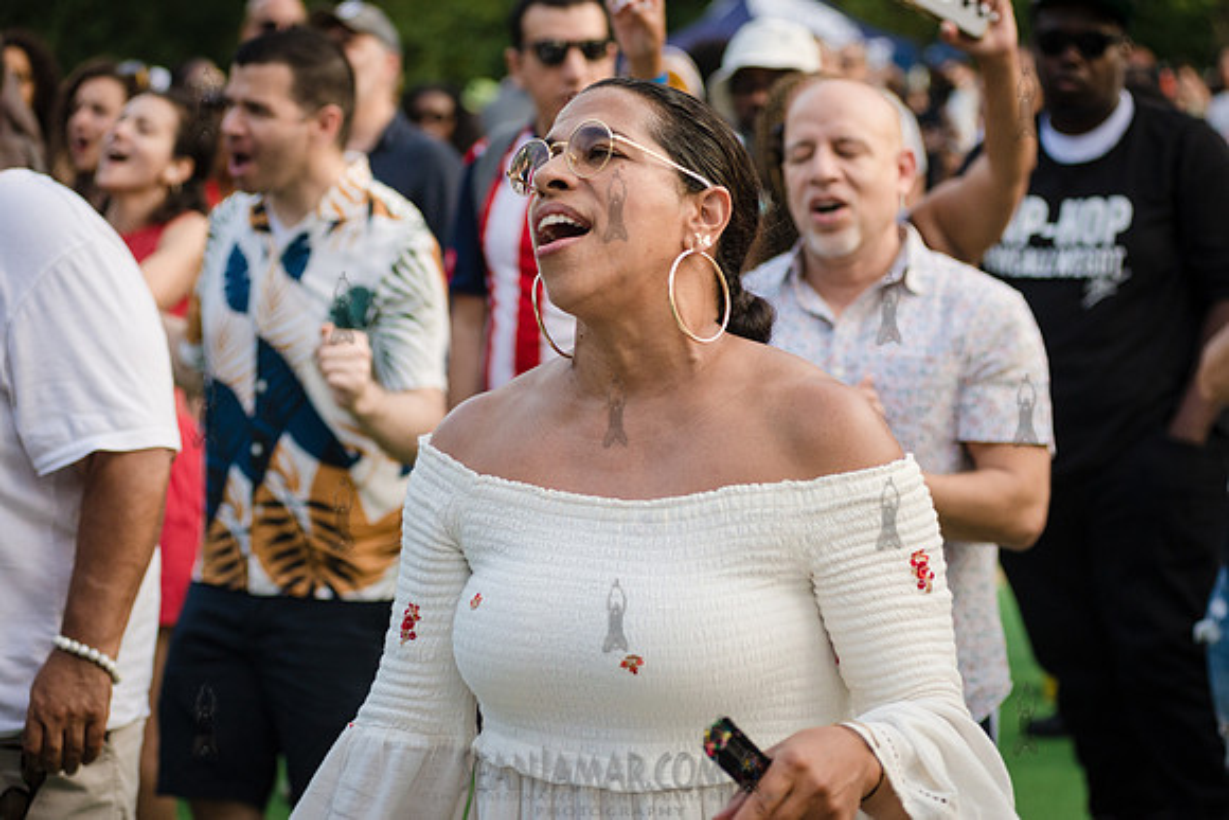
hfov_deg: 25.4
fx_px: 2732
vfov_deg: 17.1
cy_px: 410
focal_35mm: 80
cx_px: 614
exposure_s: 1/640
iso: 1000
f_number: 4.5
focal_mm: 80
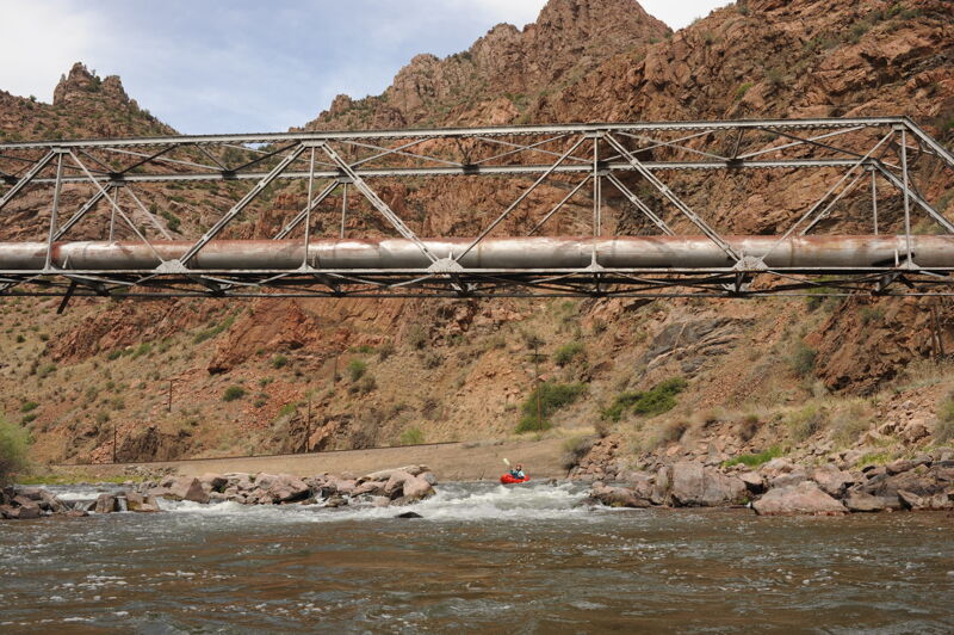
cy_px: 318
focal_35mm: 35
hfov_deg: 54.5
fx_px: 927
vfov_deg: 37.8
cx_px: 477
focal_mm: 35
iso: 200
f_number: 9
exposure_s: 1/400
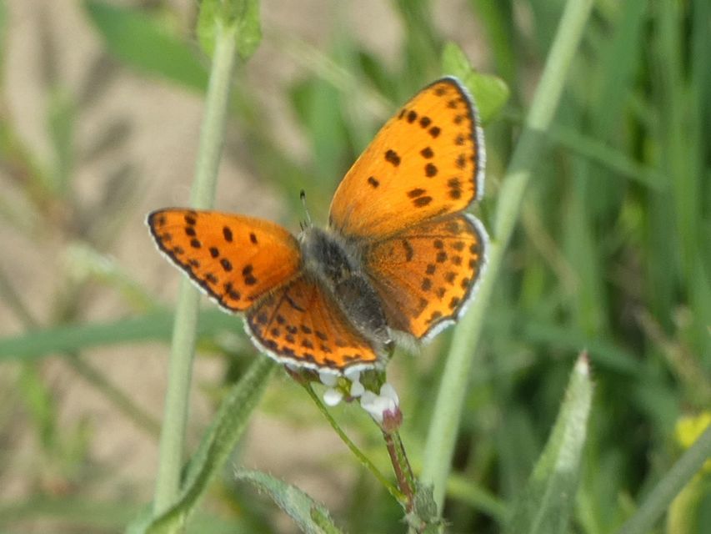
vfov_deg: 5.1
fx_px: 5978
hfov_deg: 6.8
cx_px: 356
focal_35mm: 291
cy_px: 267
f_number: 5.5
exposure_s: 1/100
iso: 80
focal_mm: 52.2
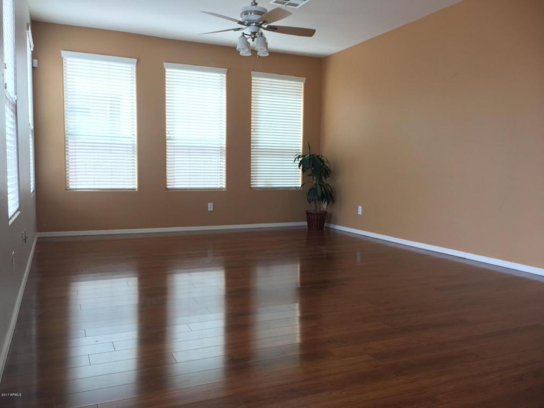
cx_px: 272
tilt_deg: -4.5
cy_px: 204
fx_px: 456
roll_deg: -0.4
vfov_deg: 48.2
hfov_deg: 61.7
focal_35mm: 29
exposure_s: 1/30
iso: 25
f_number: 2.2
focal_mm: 4.15
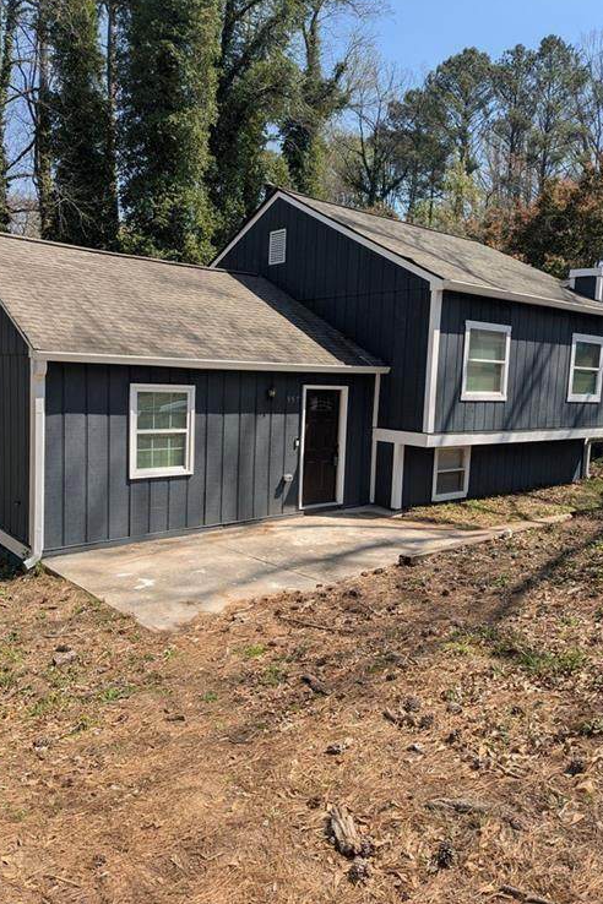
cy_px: 436
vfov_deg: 69.4
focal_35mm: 26
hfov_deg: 49.6
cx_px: 298
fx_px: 653
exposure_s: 1/1550
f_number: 1.85
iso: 47
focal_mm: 6.81
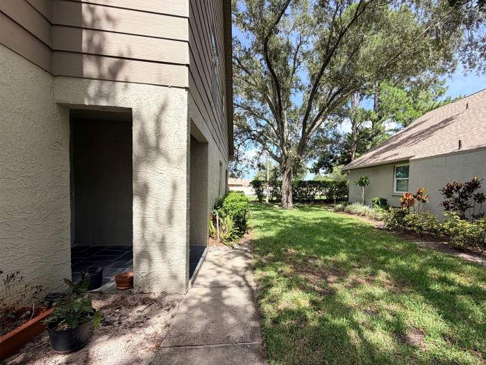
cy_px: 195
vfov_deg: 78.0
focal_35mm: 16
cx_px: 277
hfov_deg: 93.9
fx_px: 225
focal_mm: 2.22
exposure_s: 1/664
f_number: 2.2
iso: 40
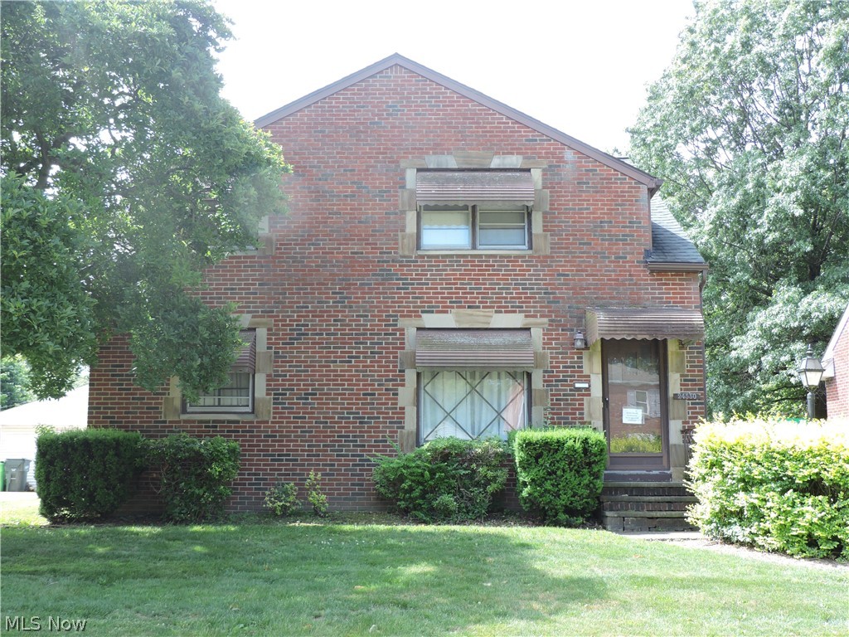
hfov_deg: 46.8
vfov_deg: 36.0
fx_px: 981
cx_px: 424
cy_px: 318
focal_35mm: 40
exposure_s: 1/100
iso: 100
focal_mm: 7.1
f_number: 3.3
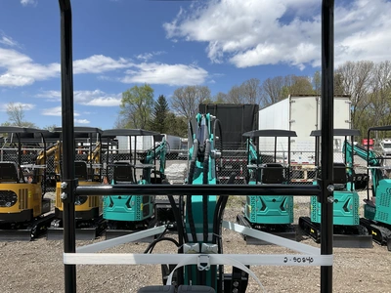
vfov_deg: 48.2
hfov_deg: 61.7
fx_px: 328
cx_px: 196
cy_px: 146
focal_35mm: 29
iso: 25
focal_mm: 3
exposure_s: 1/2141
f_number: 1.8
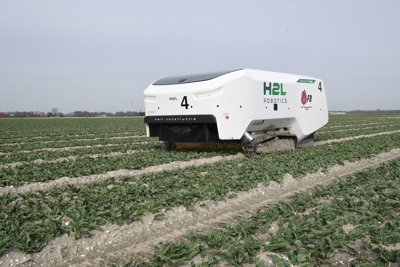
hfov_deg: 53.1
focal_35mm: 36
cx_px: 200
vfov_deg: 36.9
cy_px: 134
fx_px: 400
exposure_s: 1/1000
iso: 1600
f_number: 16
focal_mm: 24
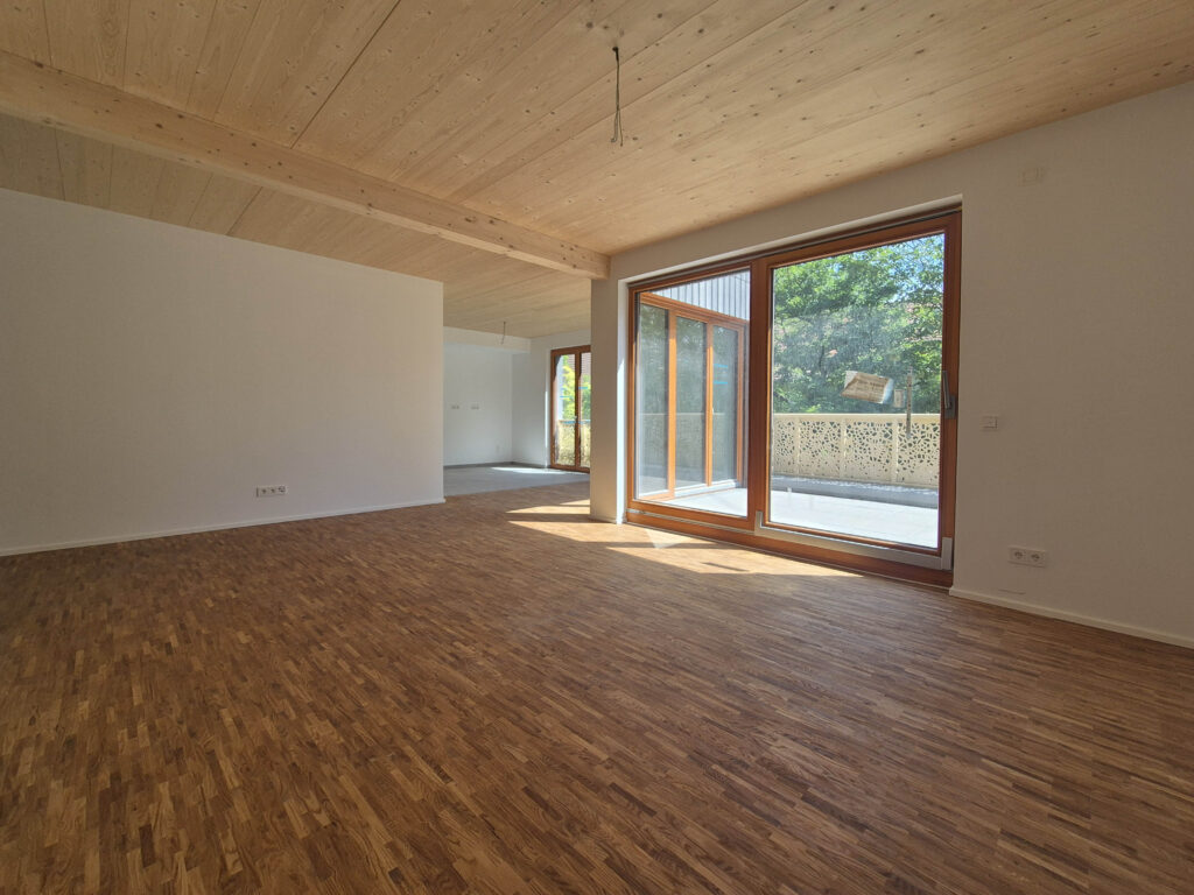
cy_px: 448
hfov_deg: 106.2
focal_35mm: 13
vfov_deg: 89.9
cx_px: 597
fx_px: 448
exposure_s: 1/220
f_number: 2.2
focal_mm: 2.2
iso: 50
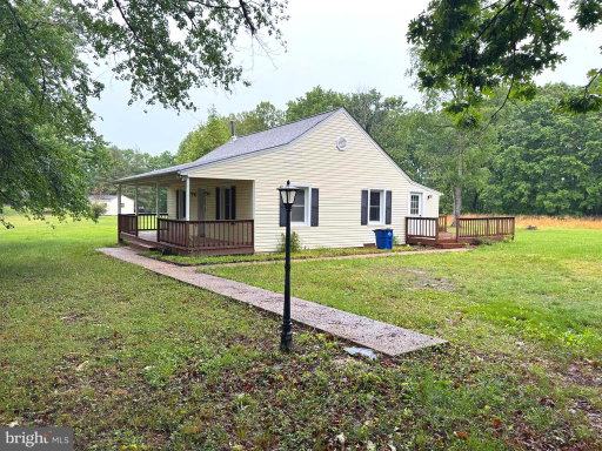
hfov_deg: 71.6
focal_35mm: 24
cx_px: 301
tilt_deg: -3.3
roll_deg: -0.9
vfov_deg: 56.8
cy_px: 226
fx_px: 417
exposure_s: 1/448
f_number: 1.78
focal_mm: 6.76
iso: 80
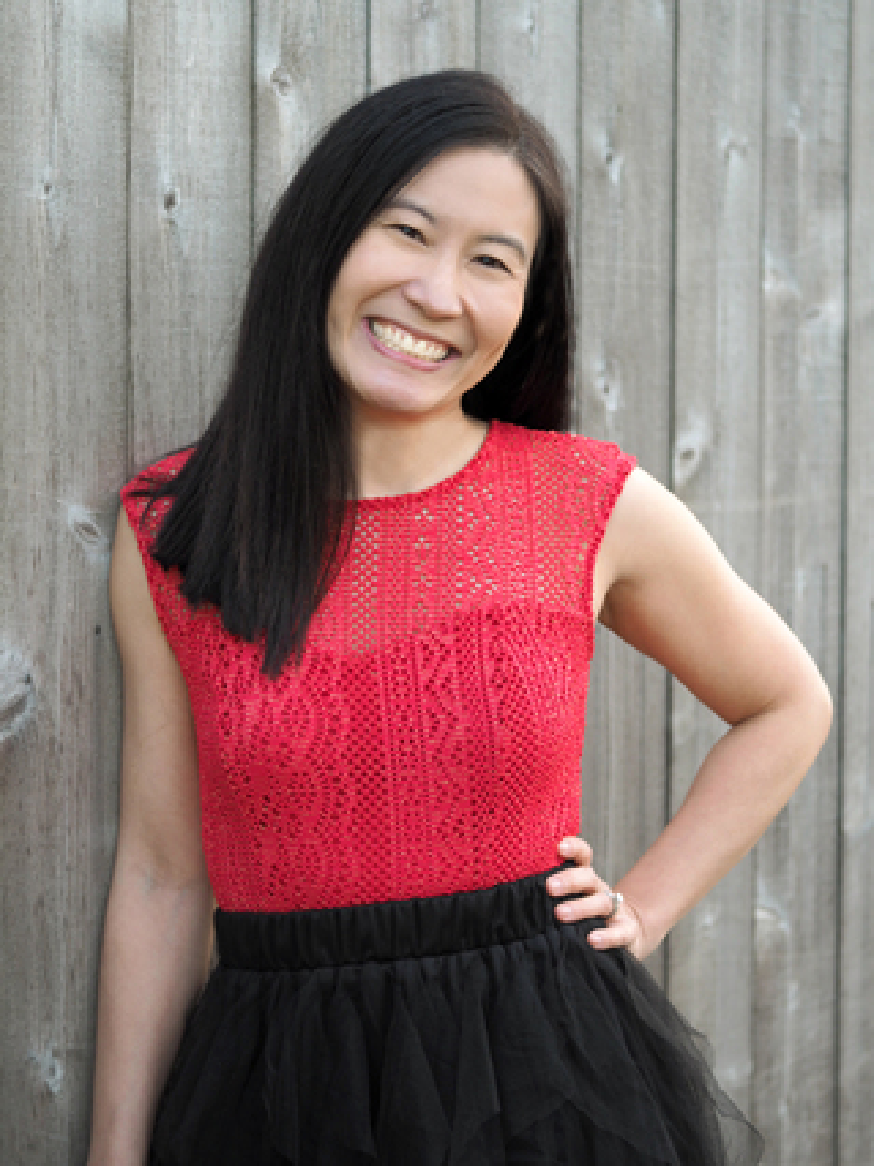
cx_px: 437
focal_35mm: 120
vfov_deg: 16.4
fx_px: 4042
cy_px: 583
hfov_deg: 12.3
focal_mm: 60
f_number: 2.8
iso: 250
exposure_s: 1/160
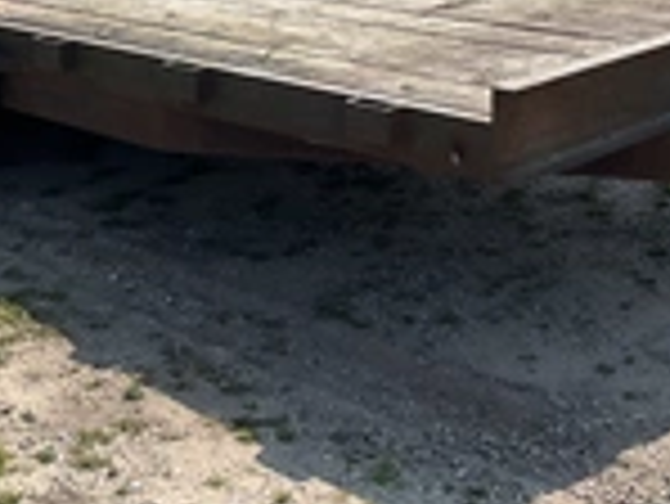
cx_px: 310
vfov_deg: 18.5
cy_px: 32
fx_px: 1511
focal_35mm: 78
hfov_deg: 25.0
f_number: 1.8
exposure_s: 1/1342
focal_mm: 3
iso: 25
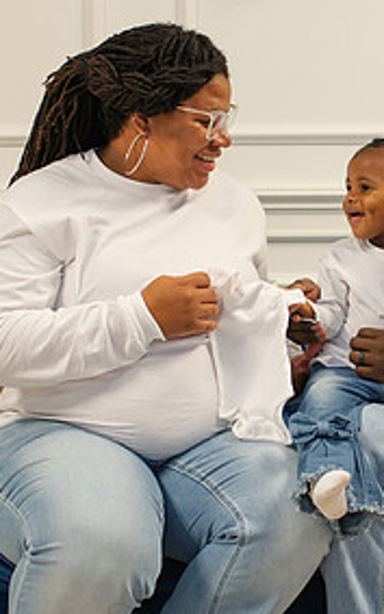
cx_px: 351
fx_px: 1439
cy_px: 310
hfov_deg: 15.0
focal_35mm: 86
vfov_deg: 24.1
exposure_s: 1/200
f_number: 3.5
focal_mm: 35
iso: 900
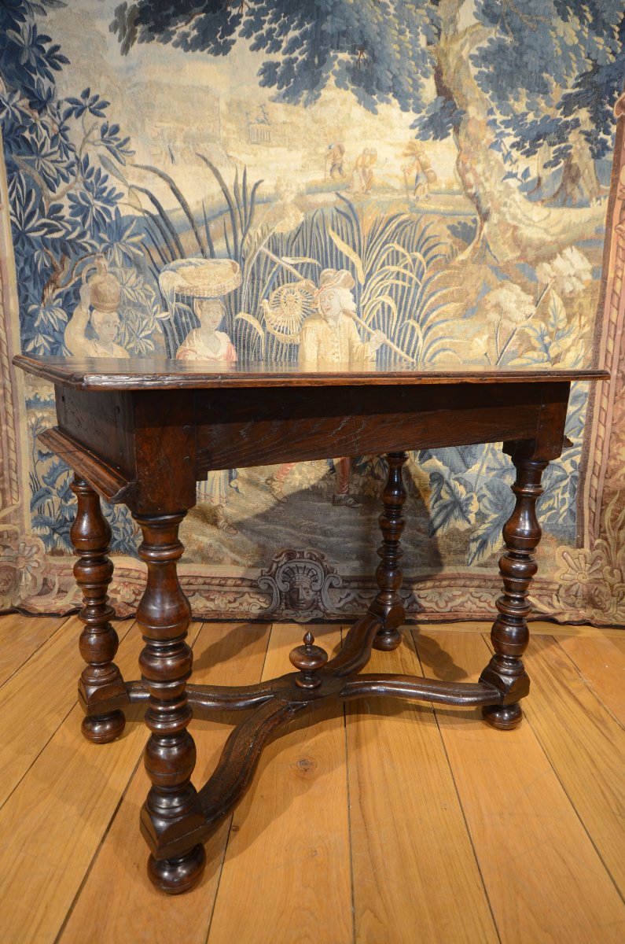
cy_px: 472
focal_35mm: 22
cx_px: 312
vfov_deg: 77.4
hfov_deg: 55.9
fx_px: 588
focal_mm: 15
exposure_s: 1
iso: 100
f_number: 5
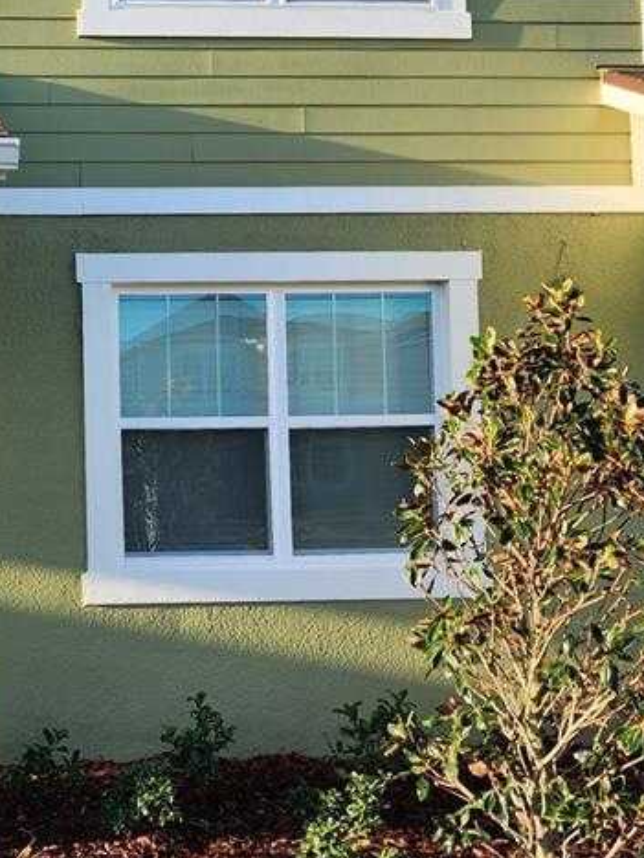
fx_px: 1464
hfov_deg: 23.5
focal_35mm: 59
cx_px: -42
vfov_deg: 32.7
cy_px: 378
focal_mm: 6.4
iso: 12
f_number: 1.8
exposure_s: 1/260
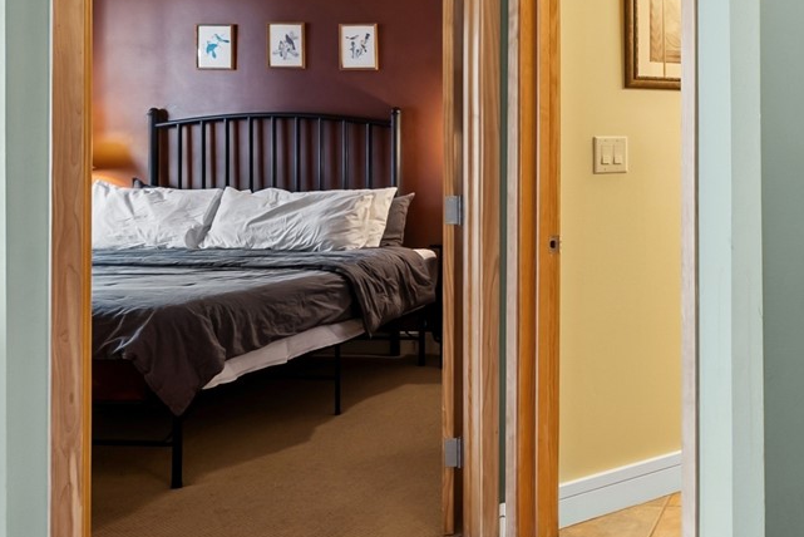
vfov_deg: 35.4
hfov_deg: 44.1
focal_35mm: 37
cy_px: 151
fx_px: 827
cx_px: 806
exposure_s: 1/50
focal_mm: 14
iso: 640
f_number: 6.3
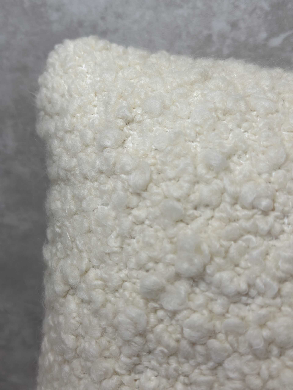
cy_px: 195
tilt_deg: -15.6
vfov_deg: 39.7
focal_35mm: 48
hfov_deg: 30.3
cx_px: 146
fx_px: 542
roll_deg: +2.1
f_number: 1.78
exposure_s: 1/797
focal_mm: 6.86
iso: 80
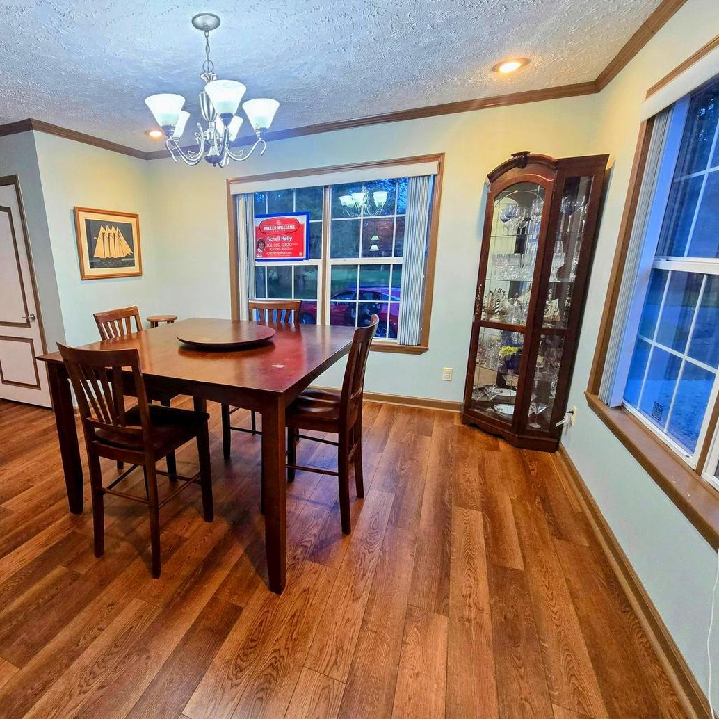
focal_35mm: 16
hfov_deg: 85.2
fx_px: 376
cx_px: 257
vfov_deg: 87.4
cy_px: 371
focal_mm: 2.2
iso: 500
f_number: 2.2
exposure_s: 1/60
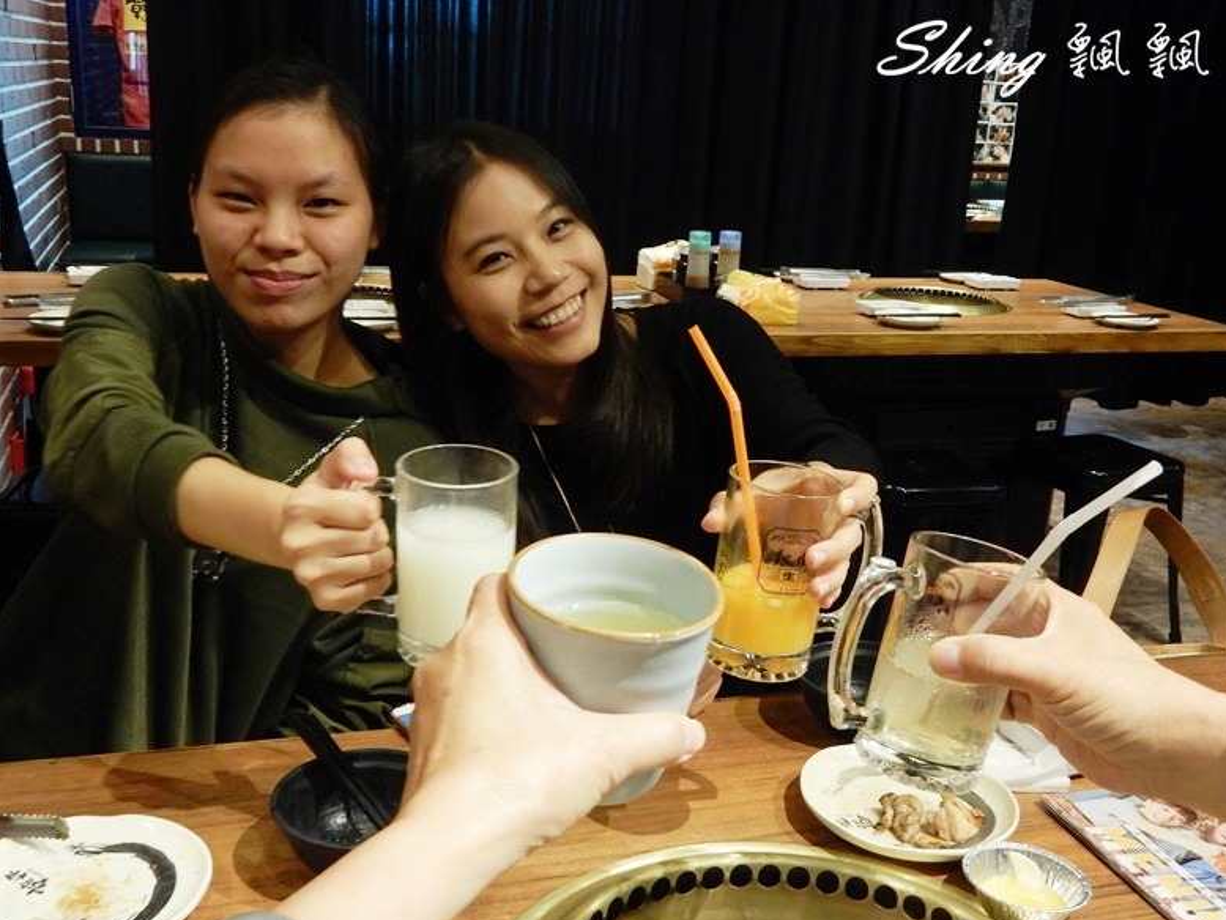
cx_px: 604
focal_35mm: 37
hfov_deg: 50.1
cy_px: 469
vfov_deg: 38.7
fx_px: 1311
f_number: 4
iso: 400
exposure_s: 1/15
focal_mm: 6.4
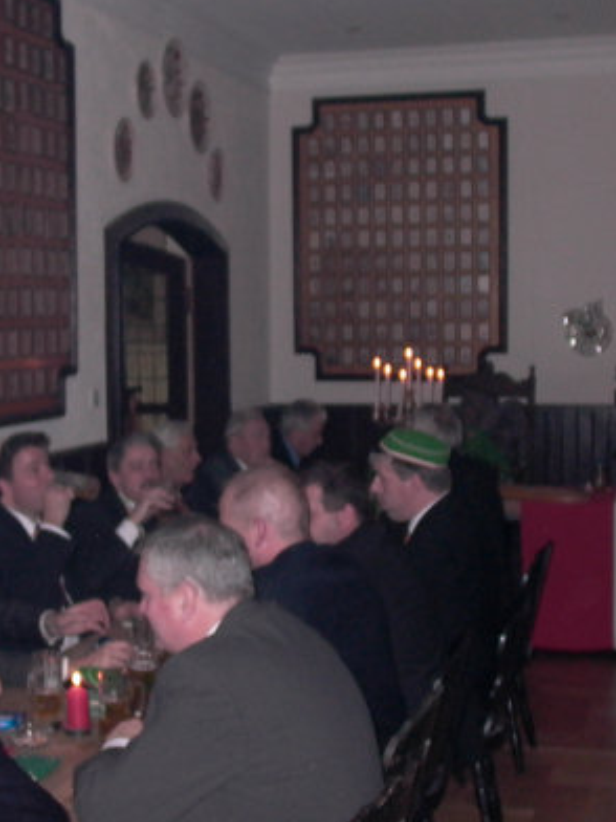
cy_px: 419
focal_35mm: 62
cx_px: 199
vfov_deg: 31.2
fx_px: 1471
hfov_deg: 23.5
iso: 100
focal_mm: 8.19
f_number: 2.13
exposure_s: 1/64.2
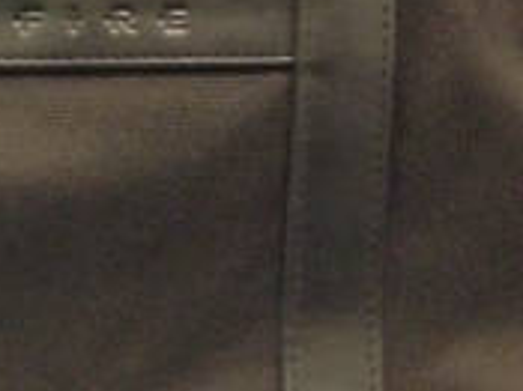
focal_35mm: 121
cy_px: 128
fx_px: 1827
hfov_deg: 15.8
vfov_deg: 12.2
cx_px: -72
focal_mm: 4.13
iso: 800
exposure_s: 1/15
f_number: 2.4
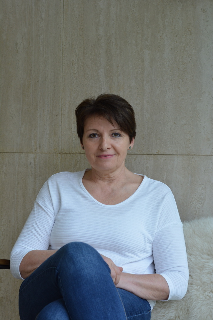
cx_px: 106
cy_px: 160
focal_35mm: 75
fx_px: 666
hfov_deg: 18.2
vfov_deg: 27.0
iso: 500
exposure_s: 1/125
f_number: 5.6
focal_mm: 50
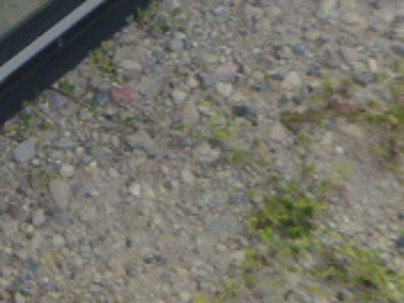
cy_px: -9
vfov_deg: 15.9
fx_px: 1062
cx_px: -28
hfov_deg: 20.6
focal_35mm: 91
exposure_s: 1/250
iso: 160
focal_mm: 4.5
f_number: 3.9
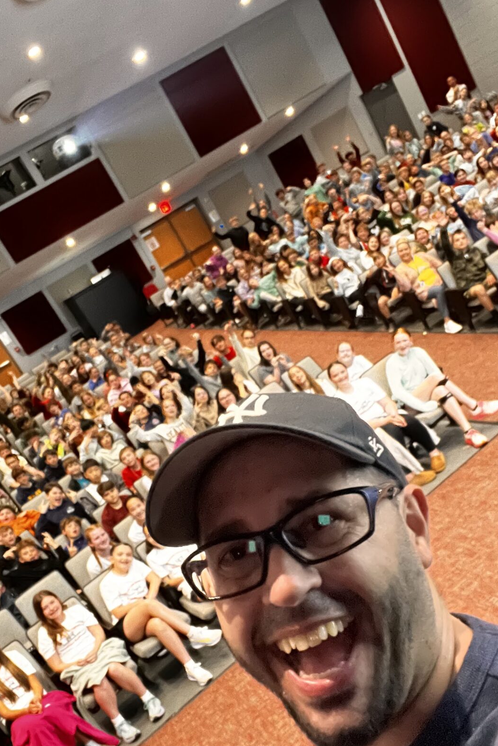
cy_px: 460
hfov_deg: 34.2
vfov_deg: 49.1
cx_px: 242
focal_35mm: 39
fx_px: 809
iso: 1600
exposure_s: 1/15
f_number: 2.2
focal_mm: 2.71
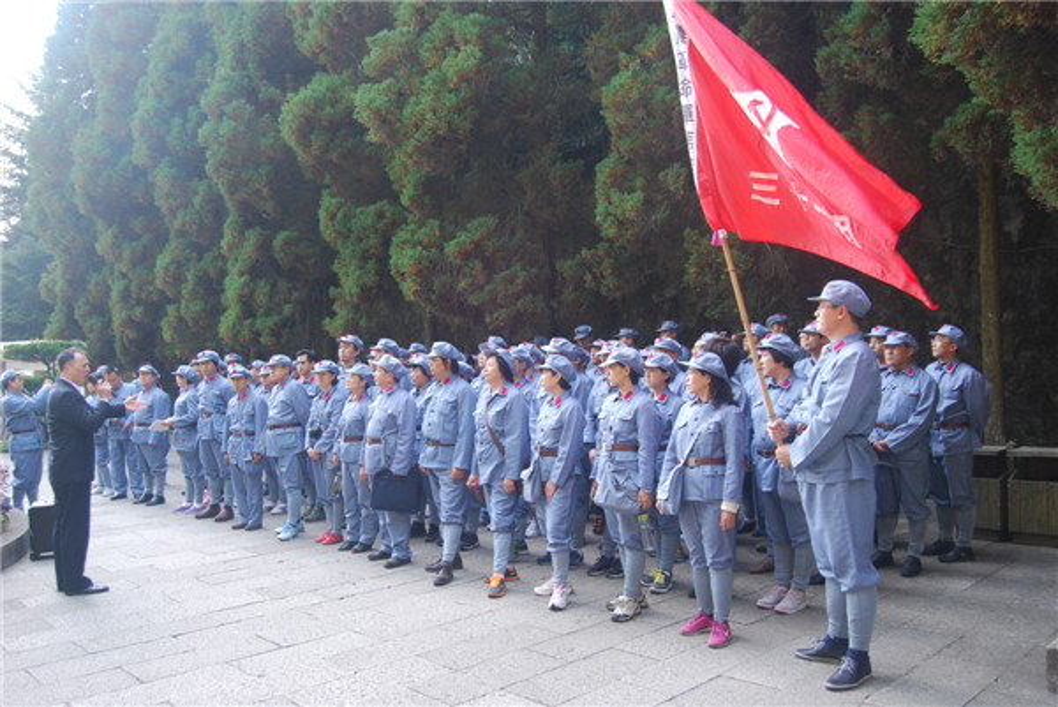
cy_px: 354
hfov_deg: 61.9
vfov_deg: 43.7
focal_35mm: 30
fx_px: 882
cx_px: 529
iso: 200
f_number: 4
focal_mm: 20
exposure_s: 1/60
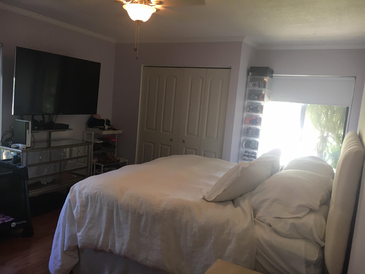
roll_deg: -4.3
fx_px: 306
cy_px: 137
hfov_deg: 61.7
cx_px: 182
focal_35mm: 29
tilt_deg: -6.9
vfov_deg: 48.2
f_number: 2.2
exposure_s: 1/30
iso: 64
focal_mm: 4.15
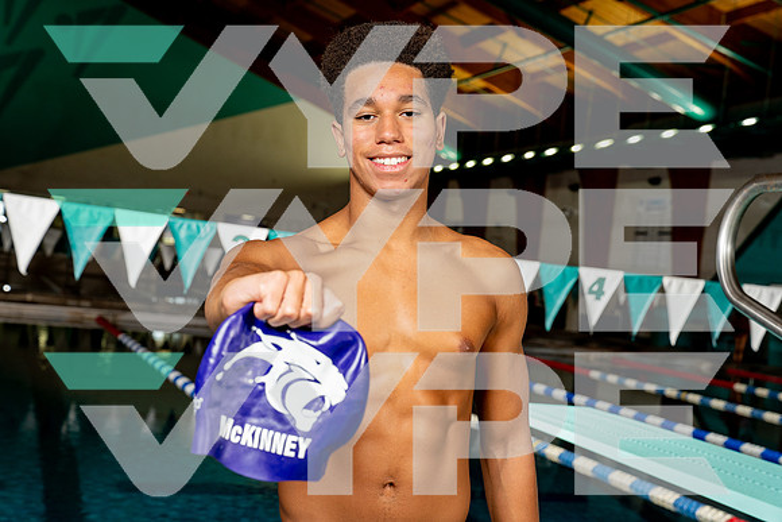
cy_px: 261
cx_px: 391
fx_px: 1304
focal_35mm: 60
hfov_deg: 33.4
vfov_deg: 22.6
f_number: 6.3
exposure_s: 1/250
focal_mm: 60
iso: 640
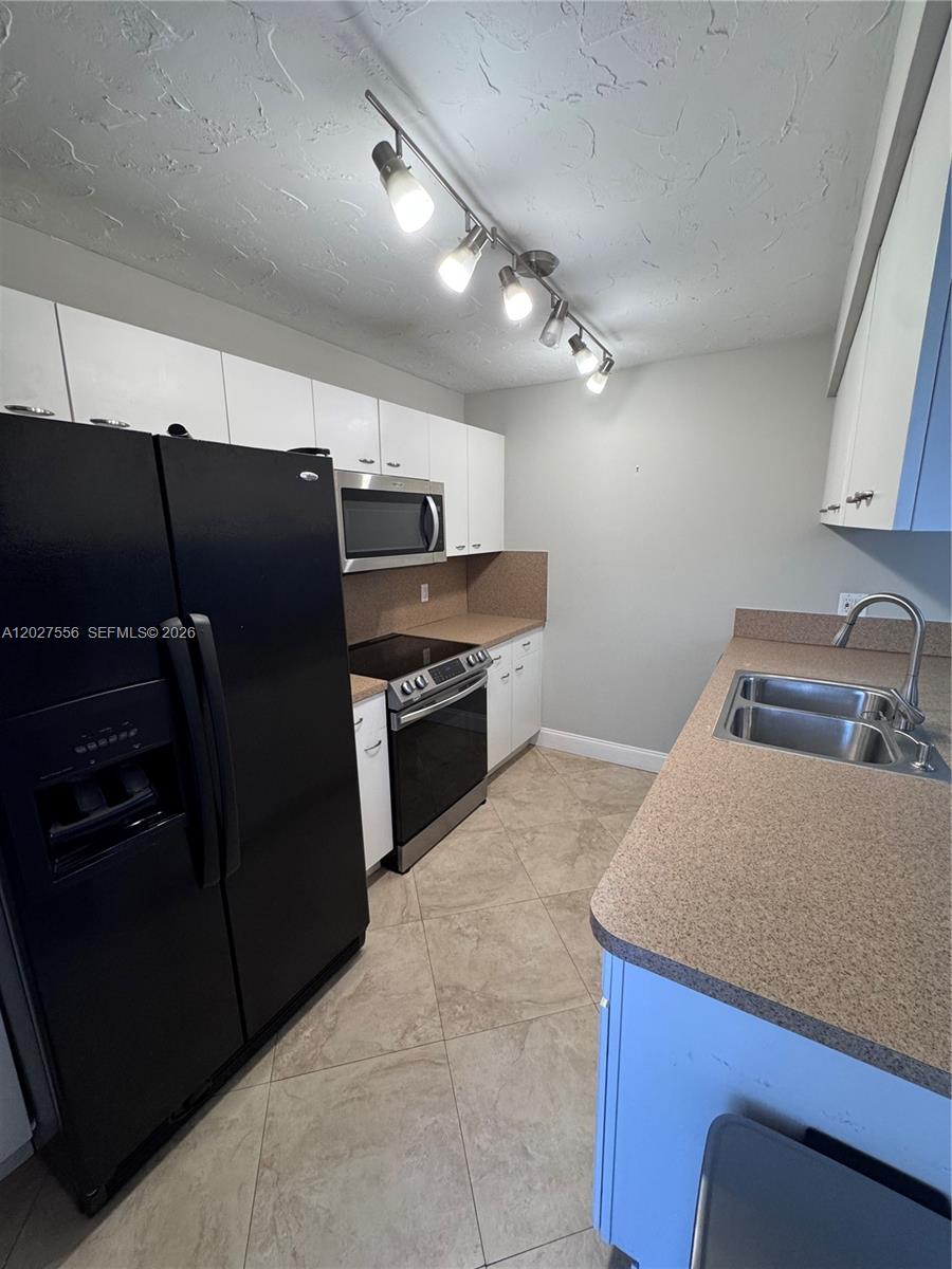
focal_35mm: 14
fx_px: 513
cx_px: 476
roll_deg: +1.1
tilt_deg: -12.3
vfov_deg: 102.1
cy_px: 634
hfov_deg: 85.7
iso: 250
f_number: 2.2
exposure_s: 1/120
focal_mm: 2.22
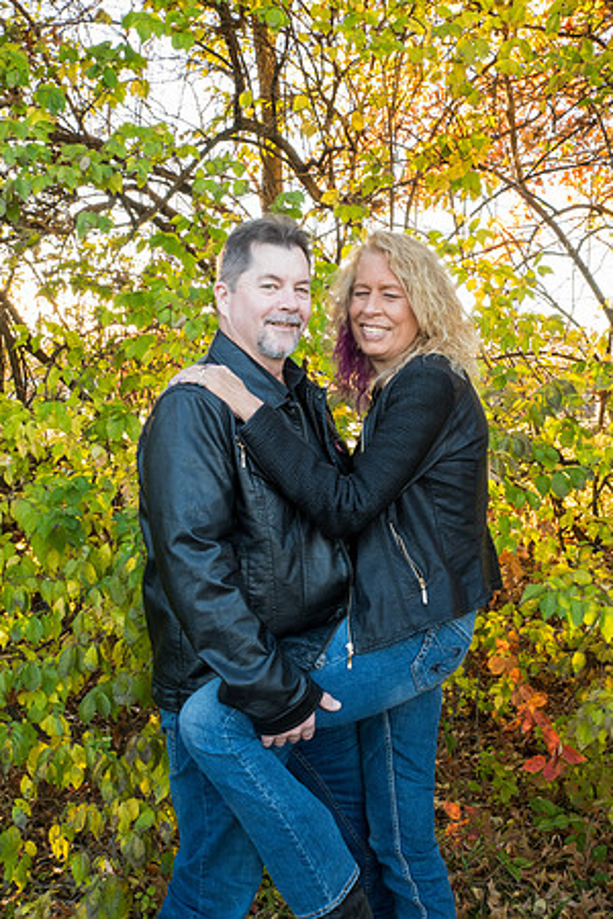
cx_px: 306
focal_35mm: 42
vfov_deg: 46.4
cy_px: 460
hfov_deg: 31.9
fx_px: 1073
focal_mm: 42
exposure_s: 1/15
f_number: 22
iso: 2000
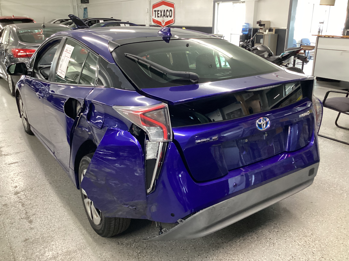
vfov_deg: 45.4
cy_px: 130
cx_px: 174
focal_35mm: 31
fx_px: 313
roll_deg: -0.4
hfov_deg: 58.4
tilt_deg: -20.5
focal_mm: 3.3
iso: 400
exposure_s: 1/40
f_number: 2.4
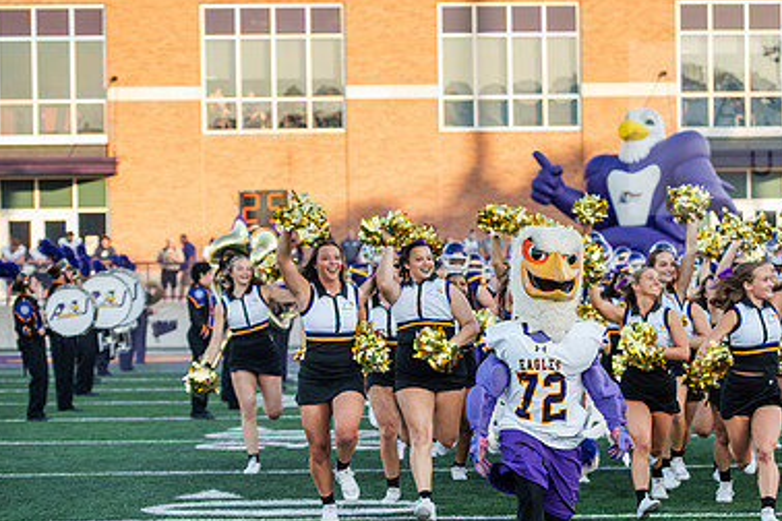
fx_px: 2997
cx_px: 567
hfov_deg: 14.8
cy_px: 293
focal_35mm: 138
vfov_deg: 9.9
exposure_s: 1/640
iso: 400
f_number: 4
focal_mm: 90
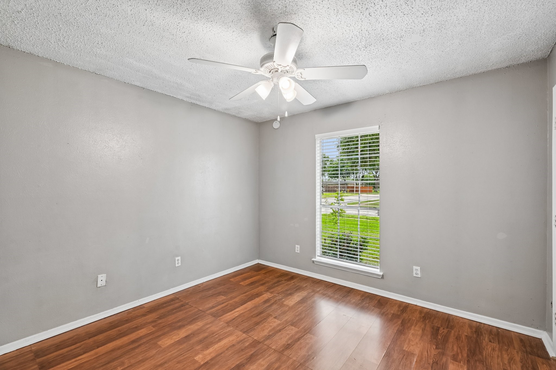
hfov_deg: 98.5
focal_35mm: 16
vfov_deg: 75.5
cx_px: 278
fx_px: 239
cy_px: 185
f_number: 8
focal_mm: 15.5
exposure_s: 1/13
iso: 400
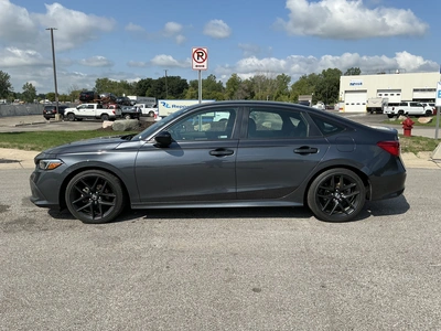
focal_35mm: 28
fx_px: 357
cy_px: 166
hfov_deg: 63.4
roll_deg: +1.0
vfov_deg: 49.7
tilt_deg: -7.3
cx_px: 220
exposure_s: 1/2058
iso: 25
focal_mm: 3
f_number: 1.8
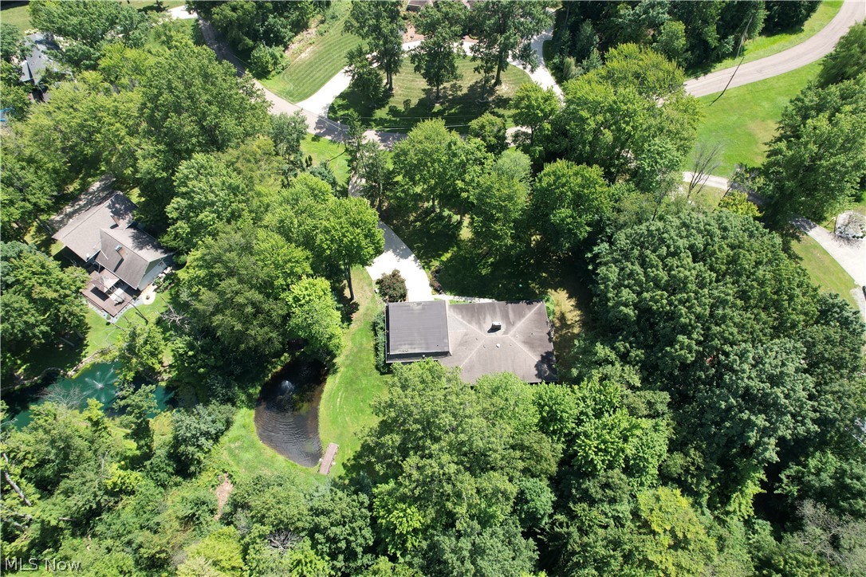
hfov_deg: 78.6
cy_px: 288
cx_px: 433
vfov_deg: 57.2
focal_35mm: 22
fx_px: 529
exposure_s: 1/640
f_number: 2.8
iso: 100
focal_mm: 8.38
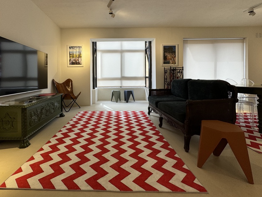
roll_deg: +0.0
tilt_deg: +0.3
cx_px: 113
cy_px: 78
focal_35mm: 17
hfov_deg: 90.5
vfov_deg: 73.8
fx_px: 129
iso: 64
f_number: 2.2
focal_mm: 2.22
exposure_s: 1/100
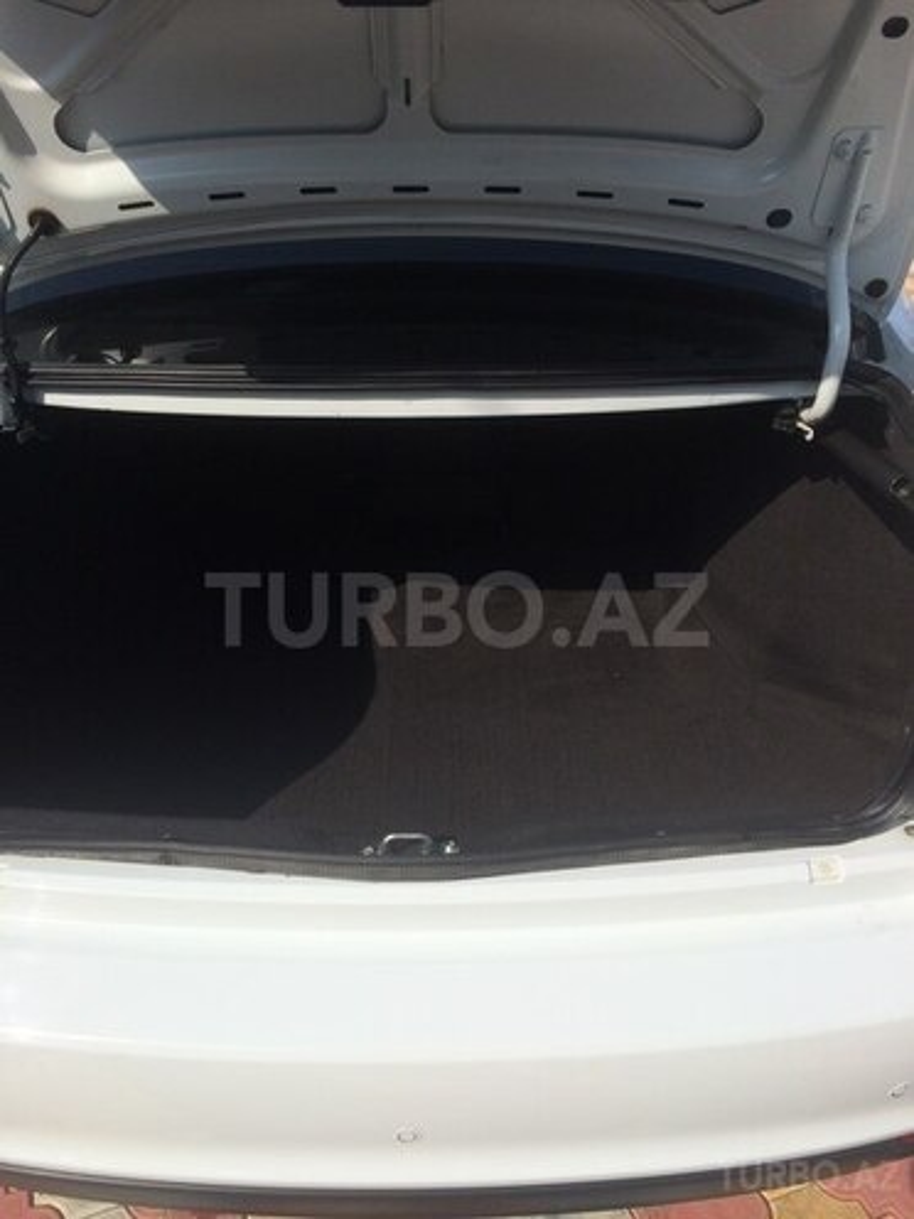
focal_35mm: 29
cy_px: 610
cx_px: 457
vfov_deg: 61.7
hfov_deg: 48.2
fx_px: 1021
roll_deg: +1.3
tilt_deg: -32.1
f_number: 2.2
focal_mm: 4.15
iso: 32
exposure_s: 1/3165
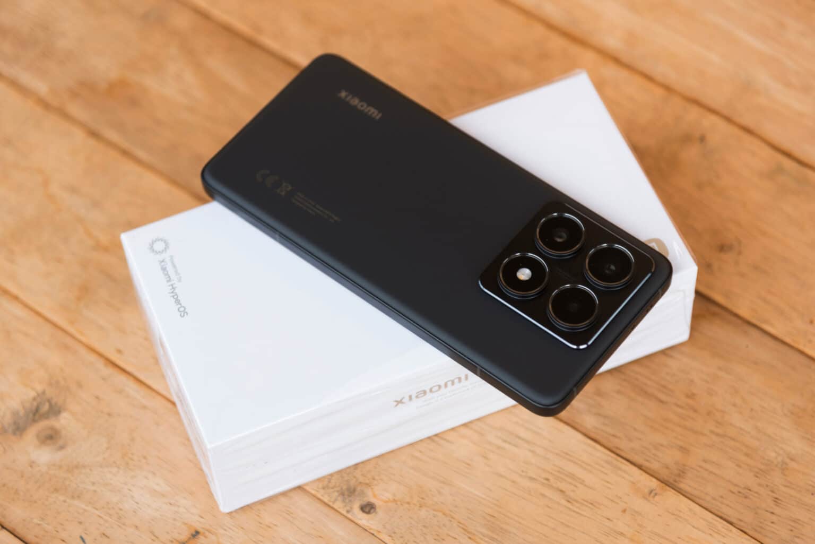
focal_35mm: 105
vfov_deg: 13.0
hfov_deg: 19.5
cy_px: 272
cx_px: 408
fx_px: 2378
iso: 500
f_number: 4
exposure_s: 1/80
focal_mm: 105
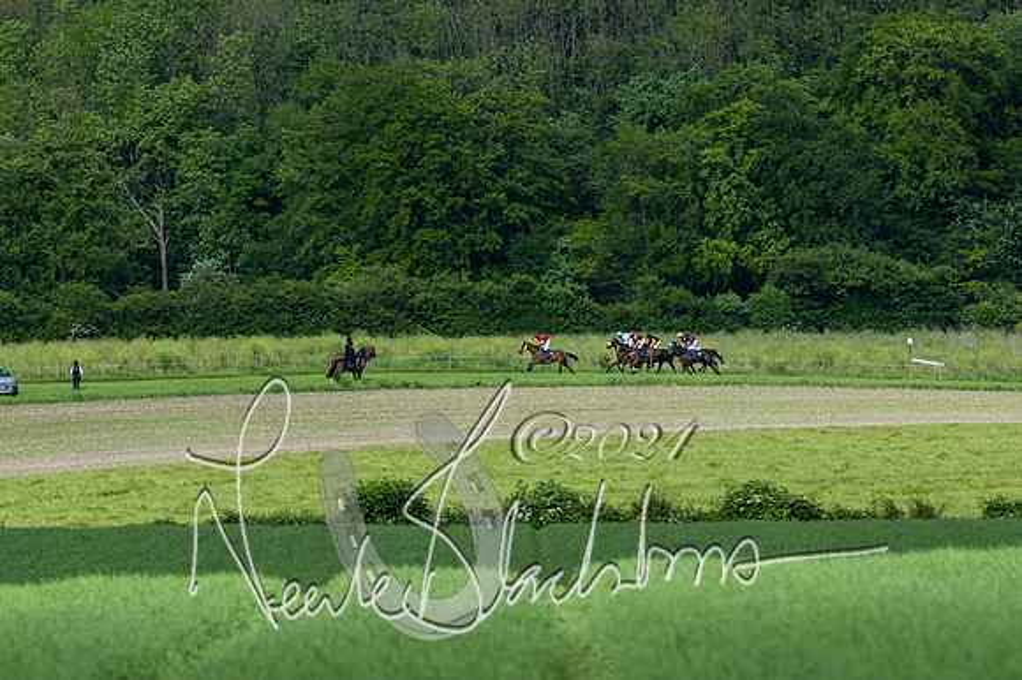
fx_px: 15757
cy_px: 328
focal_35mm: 555
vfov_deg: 2.5
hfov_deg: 3.7
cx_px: 582
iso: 200
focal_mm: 280
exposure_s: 1/800
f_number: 8
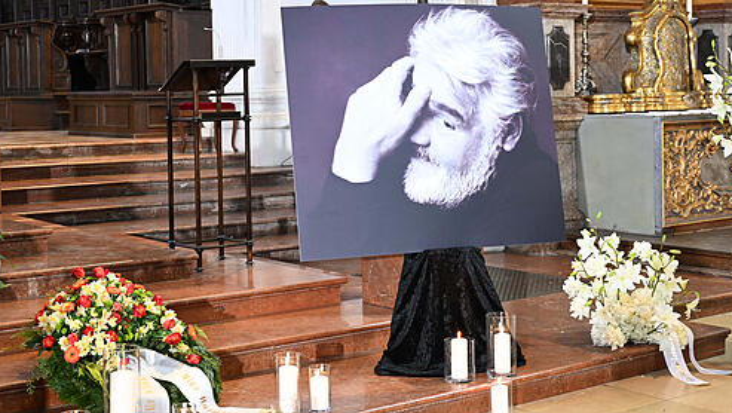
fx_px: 1204
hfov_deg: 33.7
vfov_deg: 19.4
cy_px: 129
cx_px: 424
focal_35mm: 62
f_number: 2.8
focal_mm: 36
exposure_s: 1/80
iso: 1000
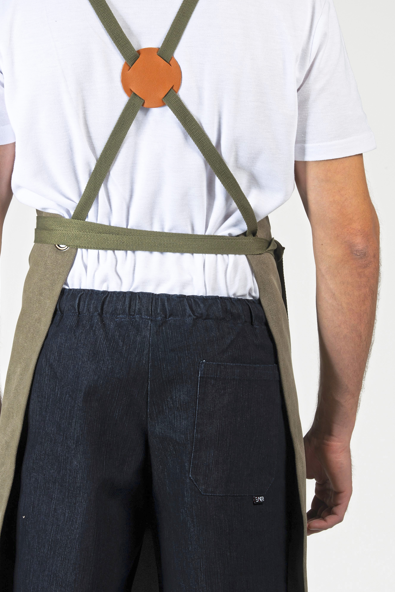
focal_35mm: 207
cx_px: 151
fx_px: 3404
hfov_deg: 6.6
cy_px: 185
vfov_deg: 9.9
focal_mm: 112
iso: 100
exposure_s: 1/125
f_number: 16
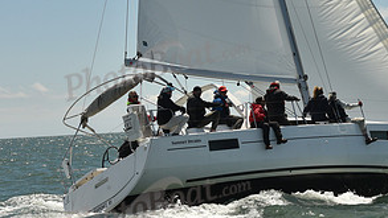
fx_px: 1492
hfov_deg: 14.7
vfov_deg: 8.4
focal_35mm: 145
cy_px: 117
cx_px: 320
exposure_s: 1/800
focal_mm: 70
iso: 320
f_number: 13
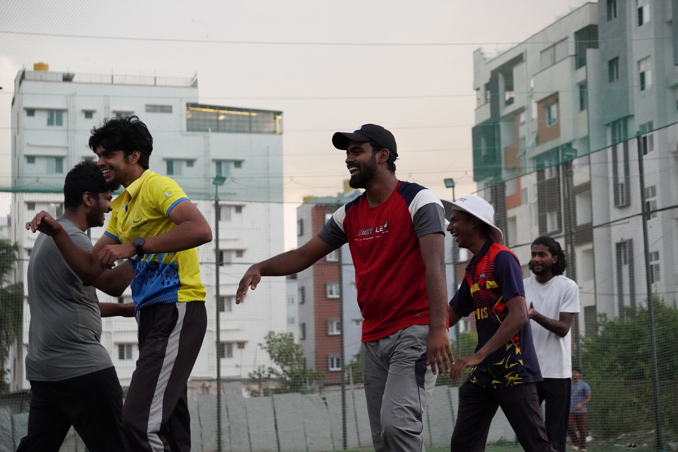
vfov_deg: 16.6
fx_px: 1554
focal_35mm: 82
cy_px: 226
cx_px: 339
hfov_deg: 24.6
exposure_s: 1/1000
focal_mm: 55
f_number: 5.6
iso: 6400
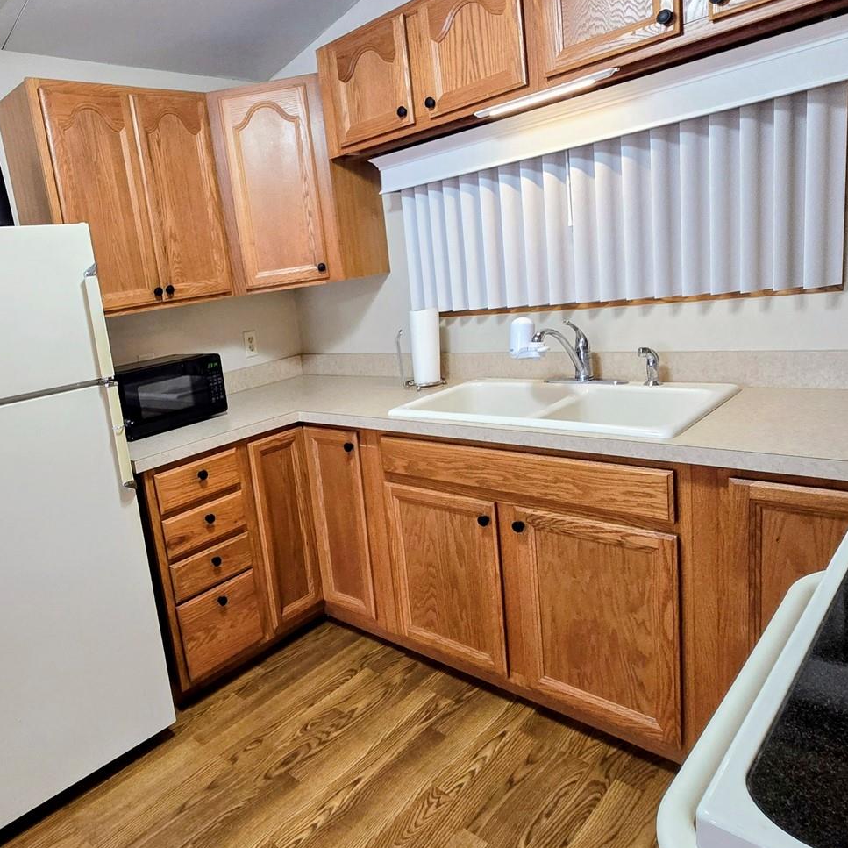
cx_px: 266
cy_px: 401
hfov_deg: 74.7
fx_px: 527
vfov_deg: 77.6
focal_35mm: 19
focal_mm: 2.2
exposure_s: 1/60
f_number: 2.2
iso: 400
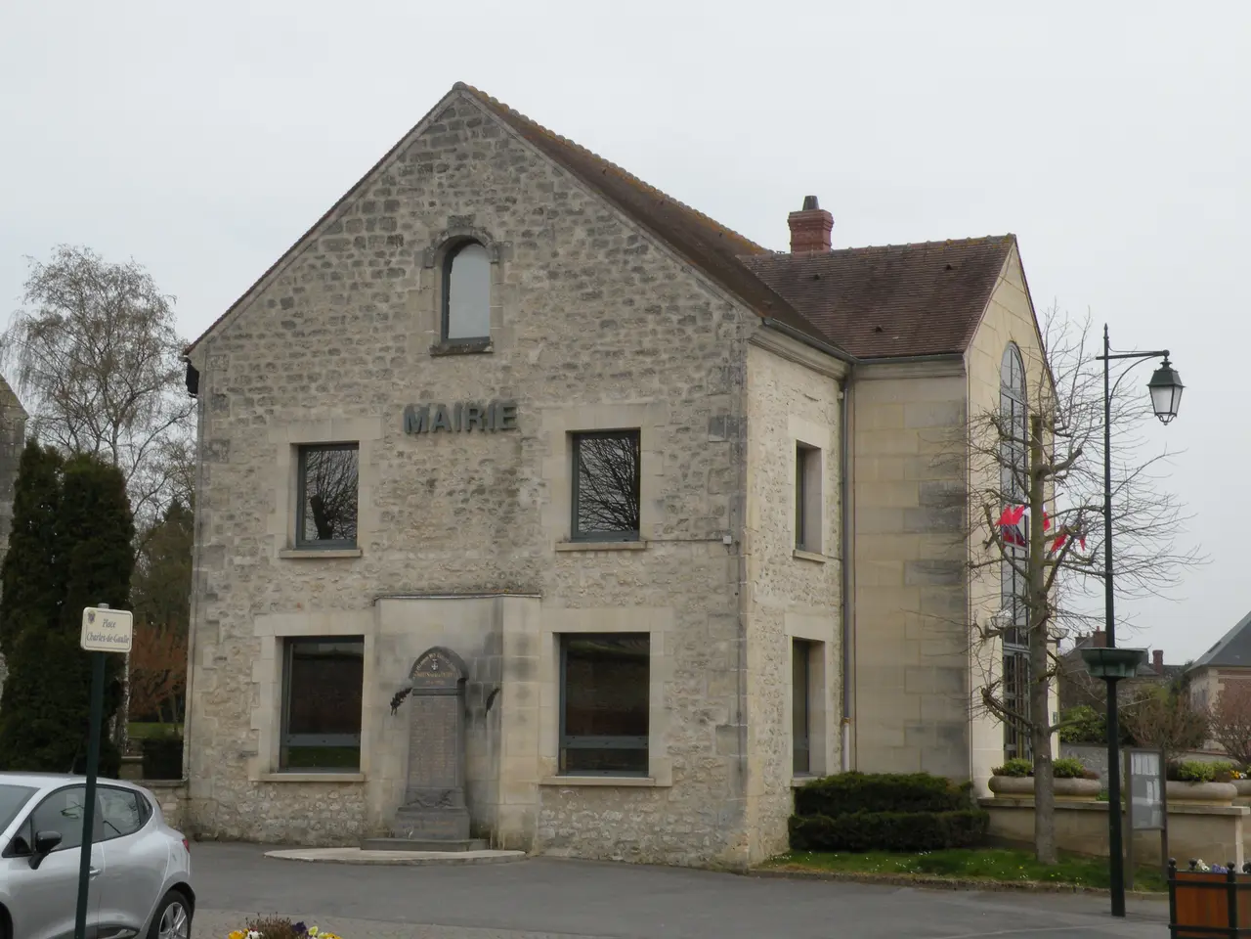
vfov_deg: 21.9
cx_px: 626
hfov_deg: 29.0
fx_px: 2421
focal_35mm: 67
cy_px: 470
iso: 64
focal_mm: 11.9
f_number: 6.3
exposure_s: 1/220
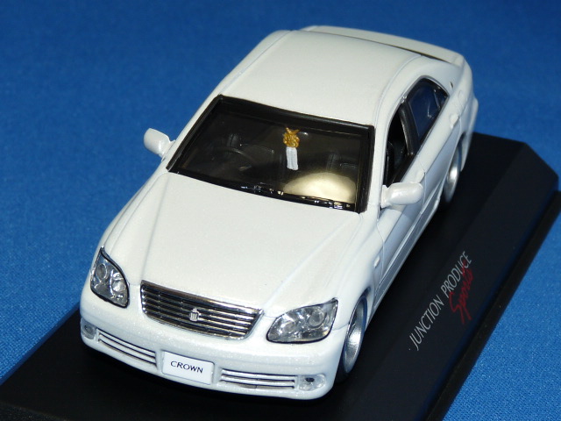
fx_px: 1864
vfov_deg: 12.9
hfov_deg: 17.1
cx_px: 280
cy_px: 210
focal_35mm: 115
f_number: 4
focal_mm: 11.5
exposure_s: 1/30
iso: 100
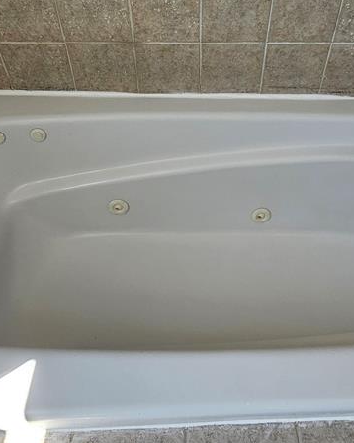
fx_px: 380
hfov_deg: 49.7
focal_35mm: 29
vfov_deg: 59.7
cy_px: 168
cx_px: 209
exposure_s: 1/120
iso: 100
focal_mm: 2.2
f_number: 2.2
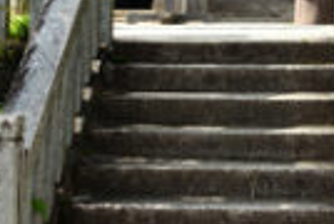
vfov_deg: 9.2
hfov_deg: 14.2
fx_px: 1330
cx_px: 312
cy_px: -169
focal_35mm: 143
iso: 400
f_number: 13
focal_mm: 32
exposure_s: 1/50
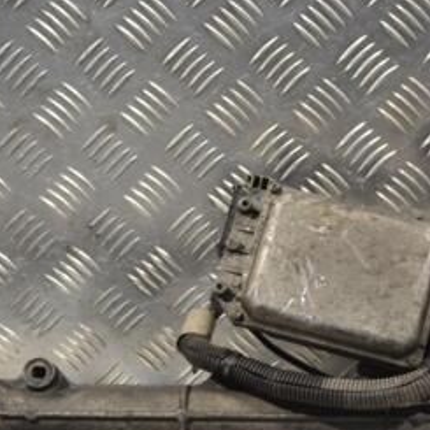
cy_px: 274
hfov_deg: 16.4
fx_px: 1490
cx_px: 284
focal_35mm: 106
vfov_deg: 16.4
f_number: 5
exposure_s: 1/30
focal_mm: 34
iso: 180
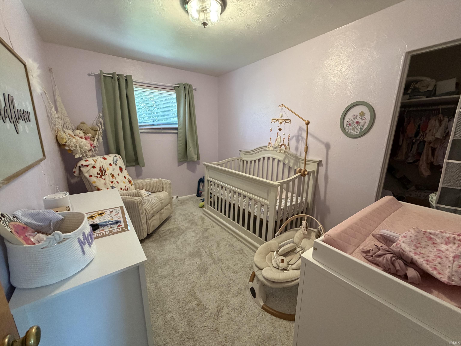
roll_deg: +0.6
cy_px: 173
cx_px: 230
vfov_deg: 85.7
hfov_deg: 102.1
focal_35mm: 14
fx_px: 186
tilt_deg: -13.0
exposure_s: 1/60
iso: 320
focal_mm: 2.22
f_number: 2.2
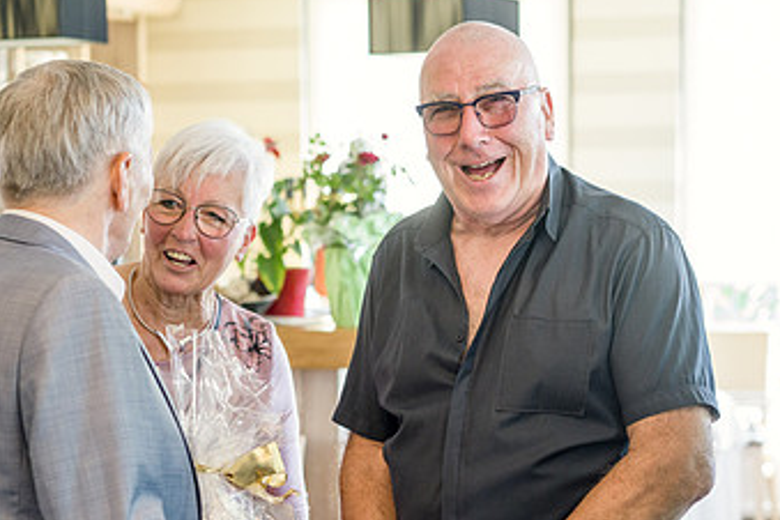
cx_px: 370
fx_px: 2037
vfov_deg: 14.5
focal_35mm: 94
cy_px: 303
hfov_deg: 21.7
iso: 1250
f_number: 2.8
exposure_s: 1/100
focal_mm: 55
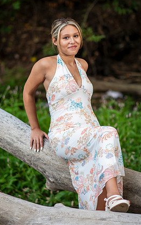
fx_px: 841
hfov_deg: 9.6
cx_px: 73
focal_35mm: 137
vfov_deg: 15.2
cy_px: 114
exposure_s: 1/400
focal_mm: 85
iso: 100
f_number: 1.8
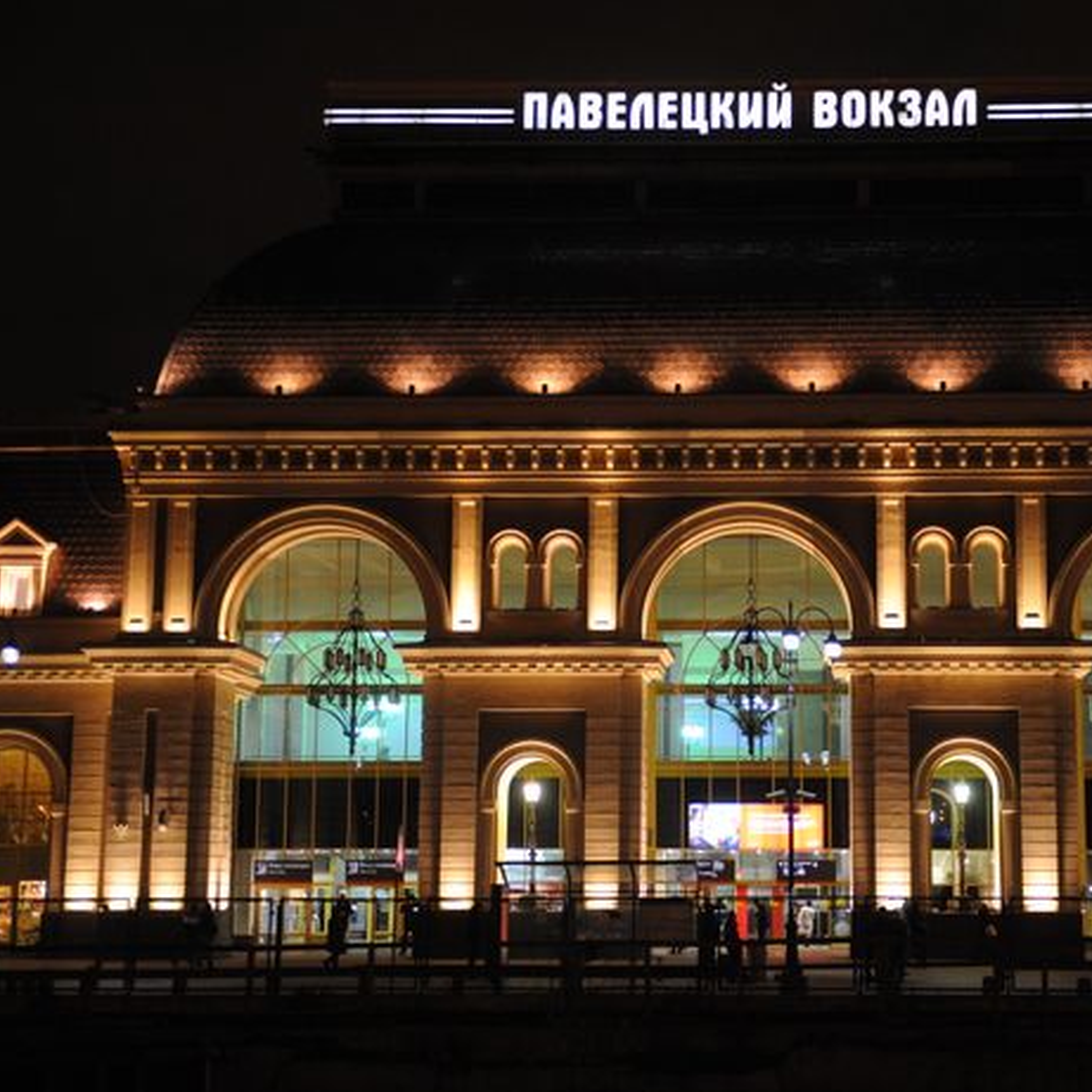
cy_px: 542
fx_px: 2391
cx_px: 713
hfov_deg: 25.6
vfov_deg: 25.7
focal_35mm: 67
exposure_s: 1/60
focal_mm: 52
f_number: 2.8
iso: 2500
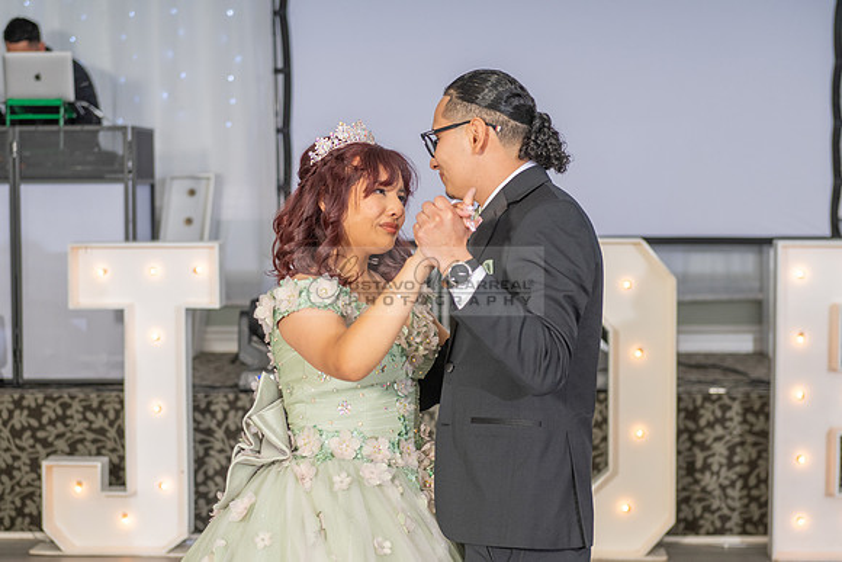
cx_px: 339
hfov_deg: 22.7
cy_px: 360
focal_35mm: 90
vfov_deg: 15.2
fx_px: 2098
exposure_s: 1/200
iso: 500
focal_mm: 70
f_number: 3.5
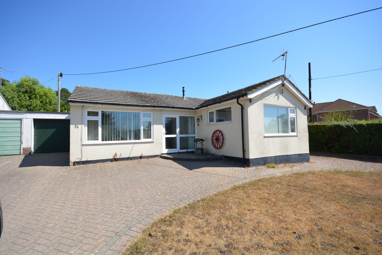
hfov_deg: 100.4
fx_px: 159
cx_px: 191
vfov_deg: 77.3
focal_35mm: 15
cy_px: 128
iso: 110
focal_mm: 10
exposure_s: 1/250
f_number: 8
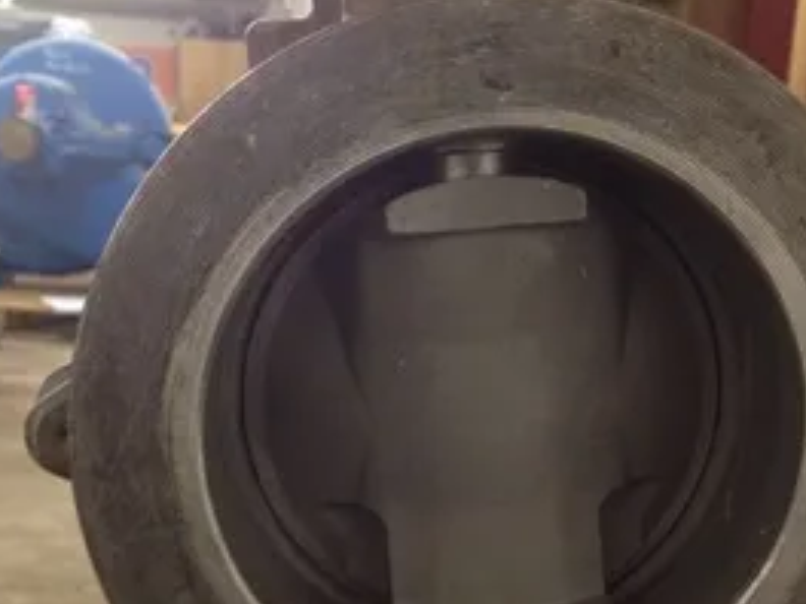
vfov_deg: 27.3
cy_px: 418
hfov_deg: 36.2
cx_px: 418
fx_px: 1234
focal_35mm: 53
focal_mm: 4.28
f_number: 2.4
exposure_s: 1/20
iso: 200
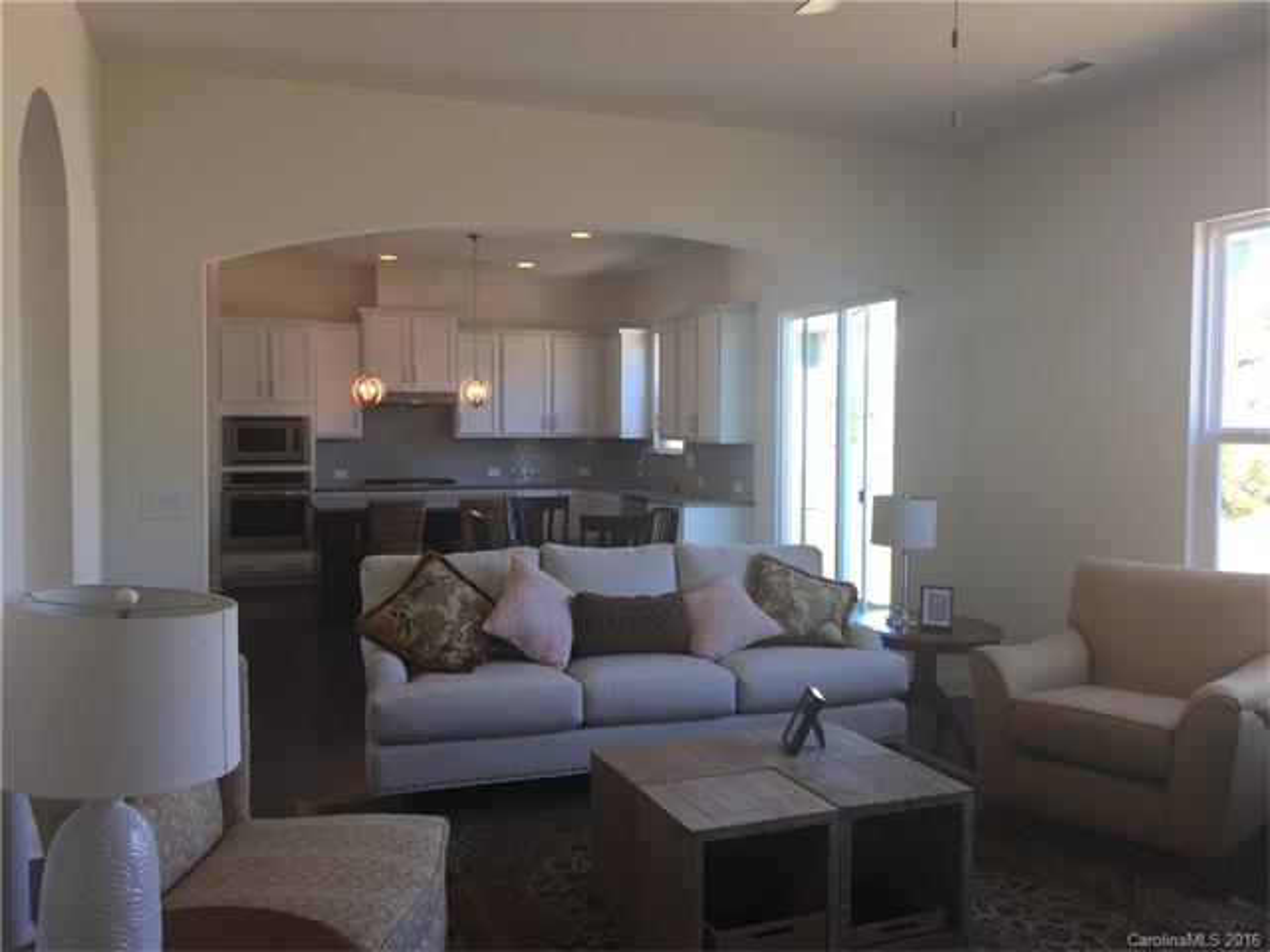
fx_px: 1064
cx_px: 635
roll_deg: -0.5
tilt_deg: -3.0
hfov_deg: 61.7
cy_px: 476
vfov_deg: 48.2
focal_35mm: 29
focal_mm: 4.15
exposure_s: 1/60
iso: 40
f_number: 2.2
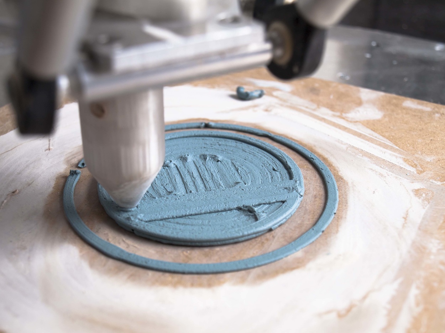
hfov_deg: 36.8
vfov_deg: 28.0
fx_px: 668
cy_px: 166
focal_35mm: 52
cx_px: 222
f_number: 4.8
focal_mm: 26
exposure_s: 1/100
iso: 200
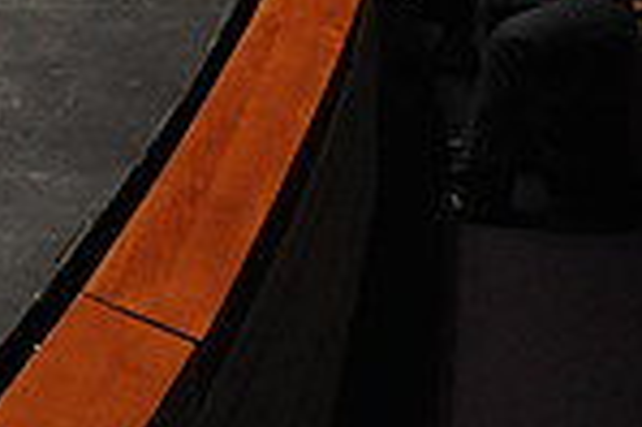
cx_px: -431
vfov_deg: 9.3
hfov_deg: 13.5
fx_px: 2494
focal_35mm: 140
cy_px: -360
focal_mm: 24
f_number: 2.8
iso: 1600
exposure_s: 1/250
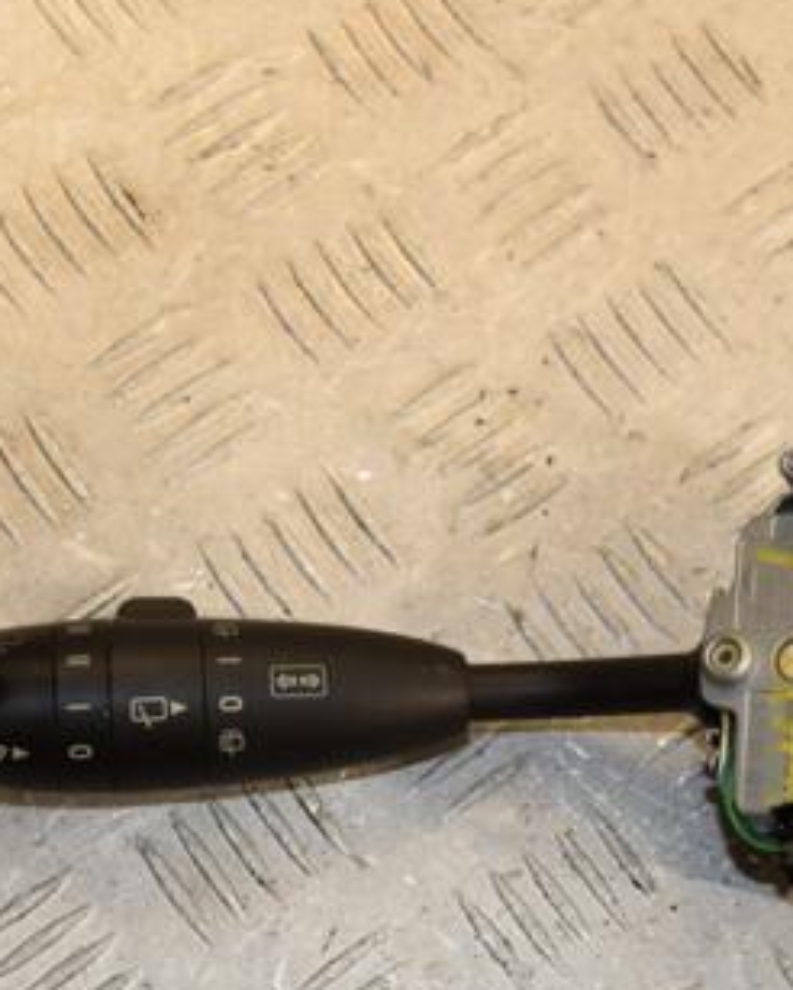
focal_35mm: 77
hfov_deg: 19.9
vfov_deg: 24.7
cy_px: 622
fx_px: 2257
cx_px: 538
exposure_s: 1/200
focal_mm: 28
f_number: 5
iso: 800
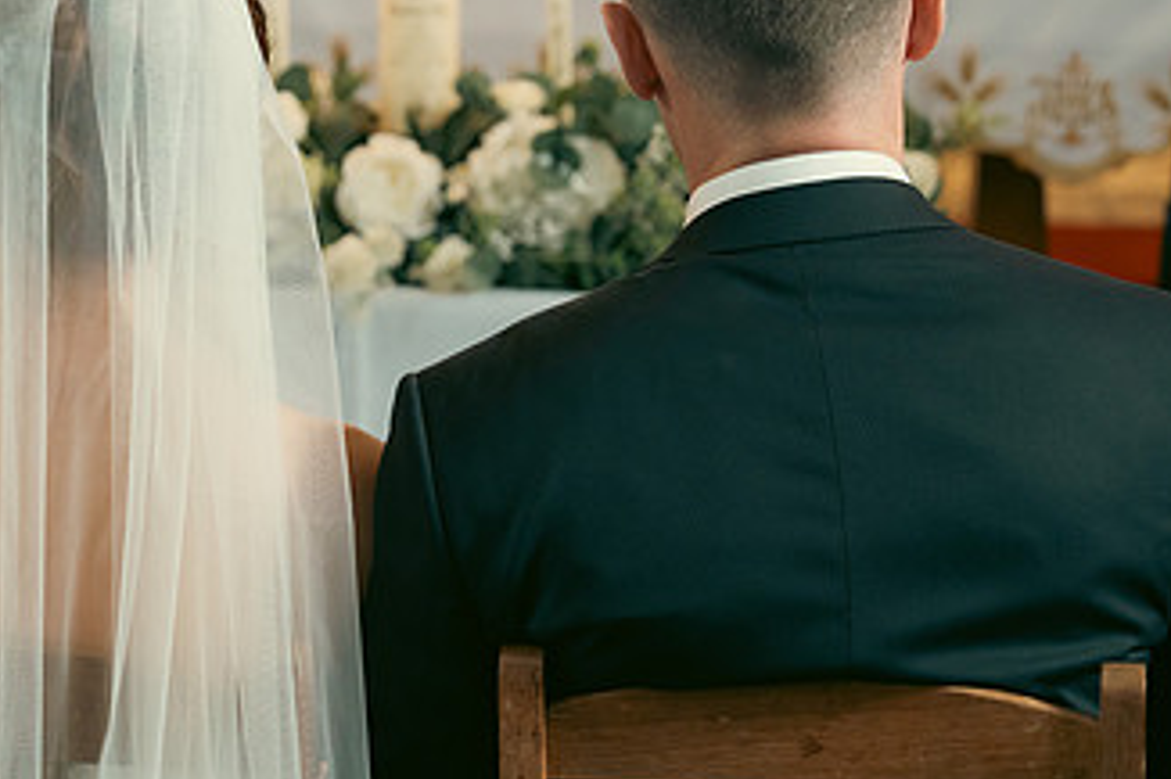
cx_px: 514
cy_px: 422
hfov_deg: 17.9
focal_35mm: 114
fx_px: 3706
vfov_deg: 12.0
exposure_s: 1/200
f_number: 3.5
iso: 2000
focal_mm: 64
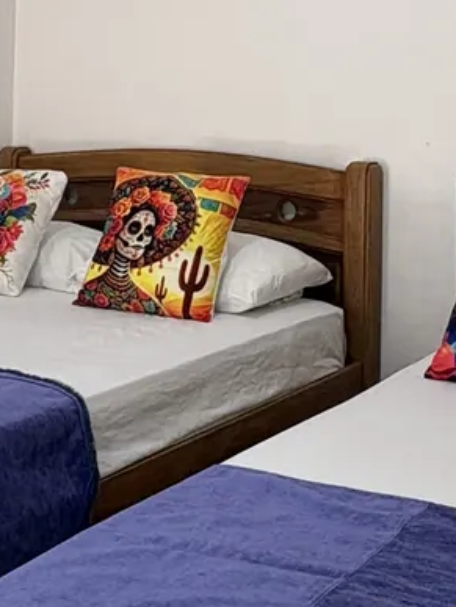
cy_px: 100
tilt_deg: -0.2
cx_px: 288
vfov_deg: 29.0
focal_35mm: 65
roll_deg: -1.3
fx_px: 1142
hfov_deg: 22.5
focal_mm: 2.22
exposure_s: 1/99
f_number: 2.2
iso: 125
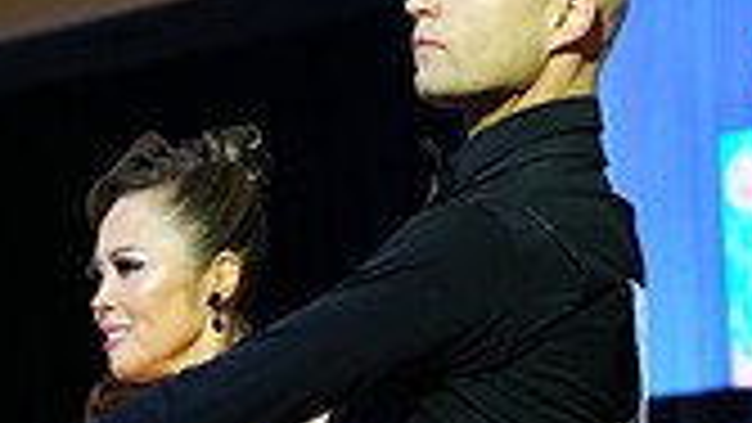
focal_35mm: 298
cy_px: 864
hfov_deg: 7.2
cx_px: 241
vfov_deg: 4.0
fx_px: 5943
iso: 2000
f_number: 4
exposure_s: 1/400
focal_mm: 82
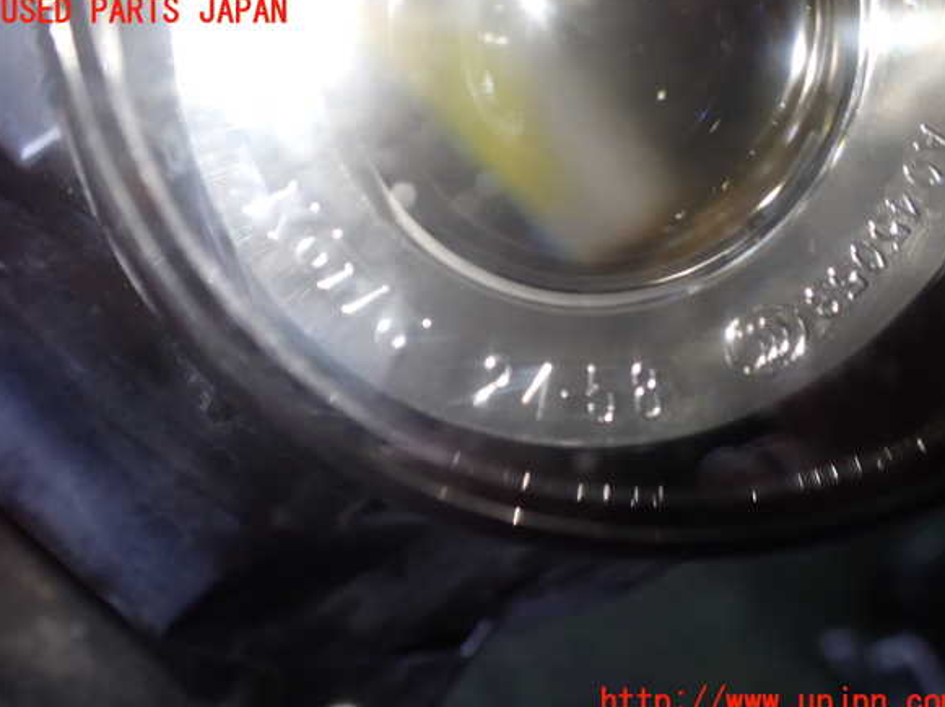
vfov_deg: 45.4
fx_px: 846
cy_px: 358
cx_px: 480
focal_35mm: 31
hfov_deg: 58.4
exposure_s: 1/125
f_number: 2.3
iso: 320
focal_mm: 5.4
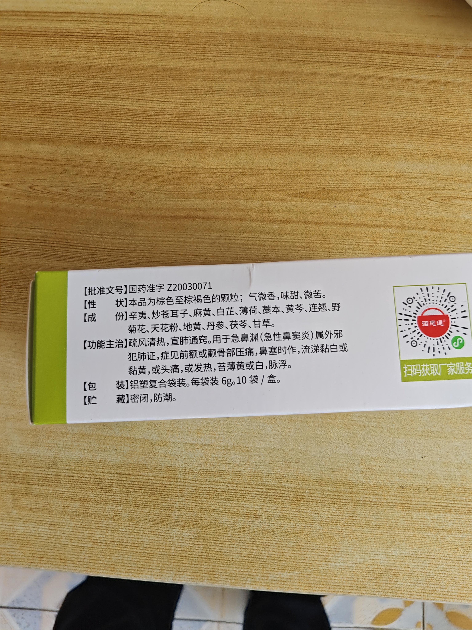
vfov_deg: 73.9
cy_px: 315
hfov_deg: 58.9
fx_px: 418
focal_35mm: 23
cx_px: 236
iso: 84
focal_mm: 5.56
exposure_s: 1/100
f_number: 1.88
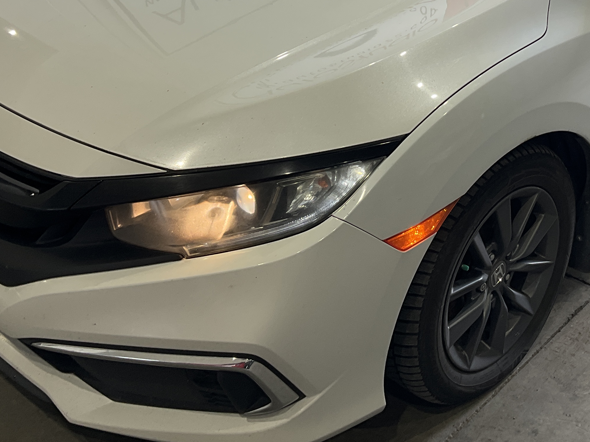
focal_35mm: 58
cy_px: 51
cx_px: 406
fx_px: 989
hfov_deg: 32.9
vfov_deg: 24.6
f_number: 1.8
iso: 20
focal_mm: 3
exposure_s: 1/122
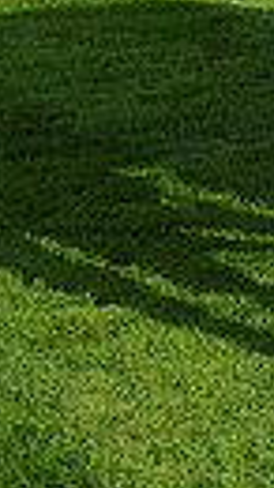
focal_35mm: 234
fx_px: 3026
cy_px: -225
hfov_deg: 4.8
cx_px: 1006
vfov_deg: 9.0
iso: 400
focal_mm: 50
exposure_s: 1/2000
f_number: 6.3
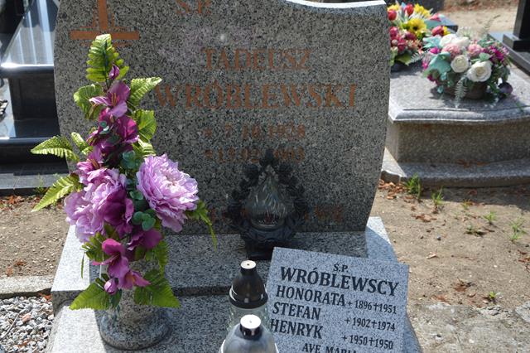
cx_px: 265
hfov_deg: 37.9
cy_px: 176
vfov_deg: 25.7
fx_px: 772
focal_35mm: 52
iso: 100
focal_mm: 35
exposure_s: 1/200
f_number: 7.1
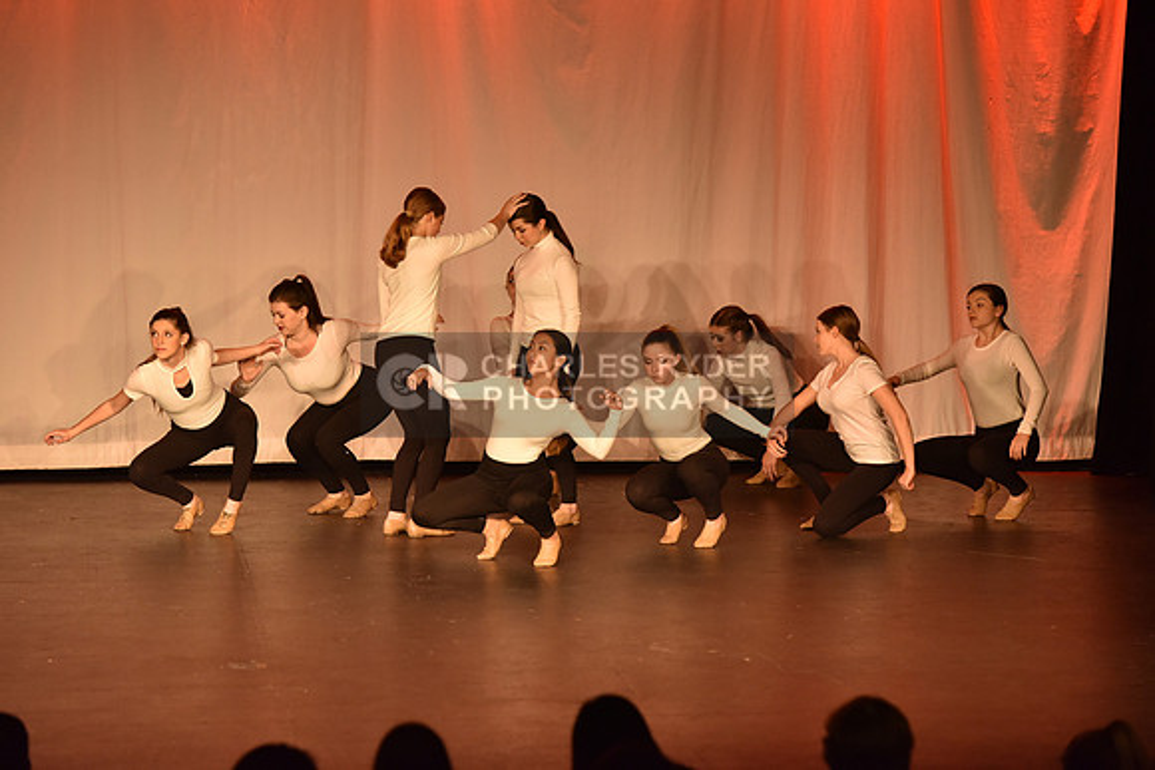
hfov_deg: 13.7
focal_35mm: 150
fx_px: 4813
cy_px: 385
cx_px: 578
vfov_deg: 9.2
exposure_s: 1/250
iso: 2000
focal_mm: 150
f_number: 4.5
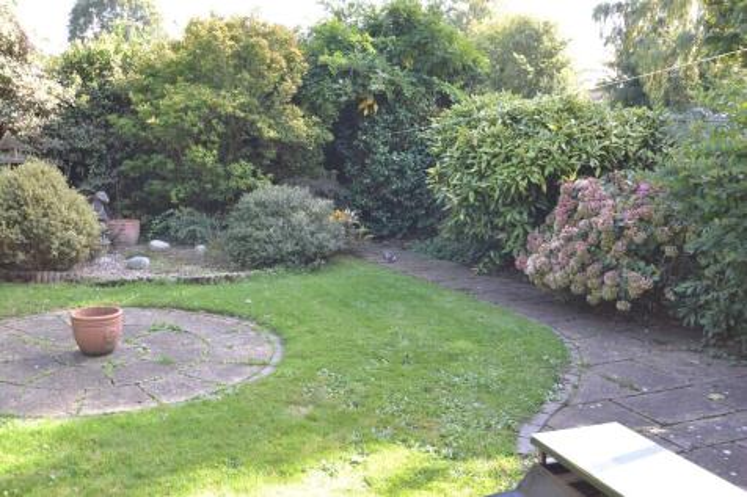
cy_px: 248
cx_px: 374
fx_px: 747
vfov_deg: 36.8
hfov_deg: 53.1
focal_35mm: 36
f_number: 5.6
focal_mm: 24
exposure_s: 1/125
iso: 320
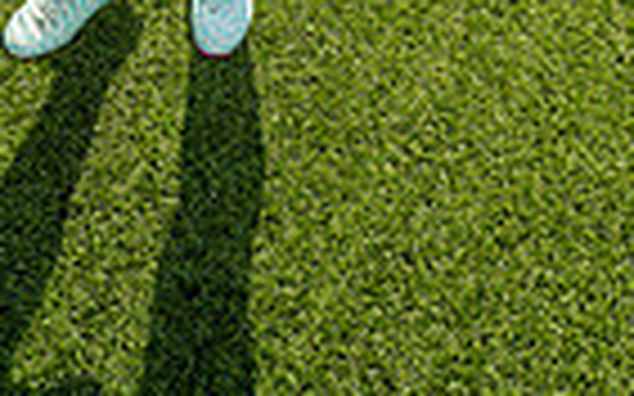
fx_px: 1969
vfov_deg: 10.1
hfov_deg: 18.3
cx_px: 324
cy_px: -531
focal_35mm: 114
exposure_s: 1/250
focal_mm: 35
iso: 320
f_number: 11
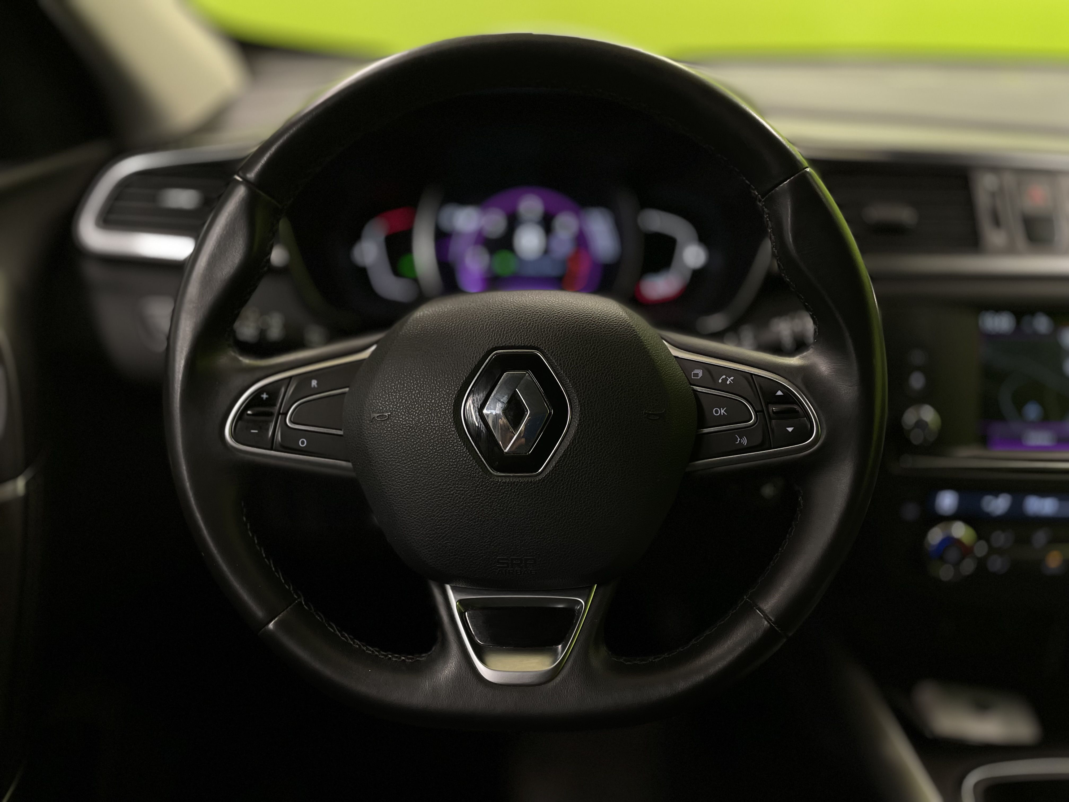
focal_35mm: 26
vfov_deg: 53.1
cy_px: 401
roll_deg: +0.8
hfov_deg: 67.3
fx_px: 803
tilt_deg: -26.2
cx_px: 534
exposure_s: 1/50
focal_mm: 4.2
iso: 160
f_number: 1.6
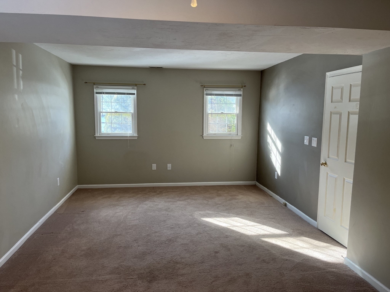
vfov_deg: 53.1
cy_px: 146
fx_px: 293
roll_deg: +0.5
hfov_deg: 67.3
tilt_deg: -6.3
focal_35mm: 26
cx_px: 195
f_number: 1.6
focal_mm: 5.1
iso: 100
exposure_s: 1/120
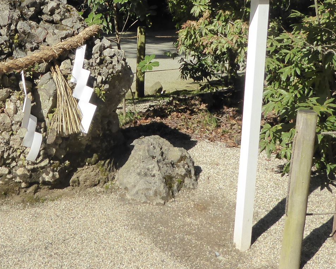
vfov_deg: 22.9
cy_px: 68
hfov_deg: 28.4
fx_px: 656
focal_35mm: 66
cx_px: 90
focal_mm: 4.3
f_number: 4
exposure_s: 1/640
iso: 200
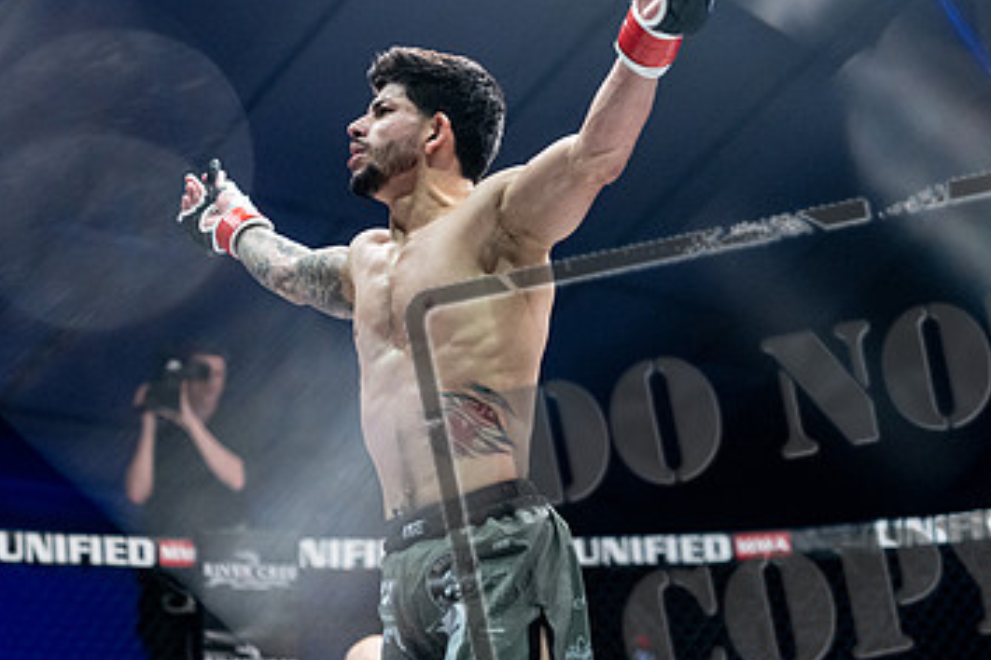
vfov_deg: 16.7
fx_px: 2257
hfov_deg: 24.7
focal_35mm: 82
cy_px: 337
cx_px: 412
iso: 3200
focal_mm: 50
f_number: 2
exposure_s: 1/1250
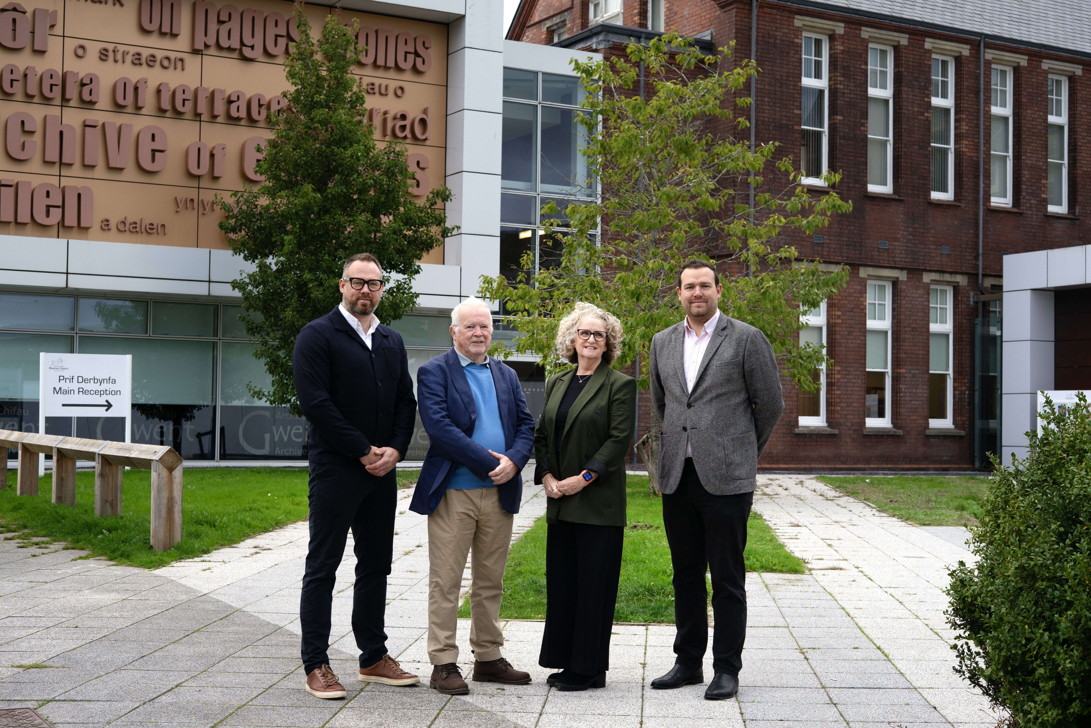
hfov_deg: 39.6
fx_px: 1515
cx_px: 546
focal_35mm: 50
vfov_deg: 27.0
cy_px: 364
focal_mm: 50
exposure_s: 1/125
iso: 80
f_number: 8
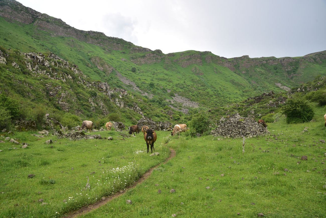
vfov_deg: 27.0
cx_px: 163
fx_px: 453
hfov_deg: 39.6
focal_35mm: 50
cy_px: 109
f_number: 7.1
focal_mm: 50
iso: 250
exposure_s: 1/125
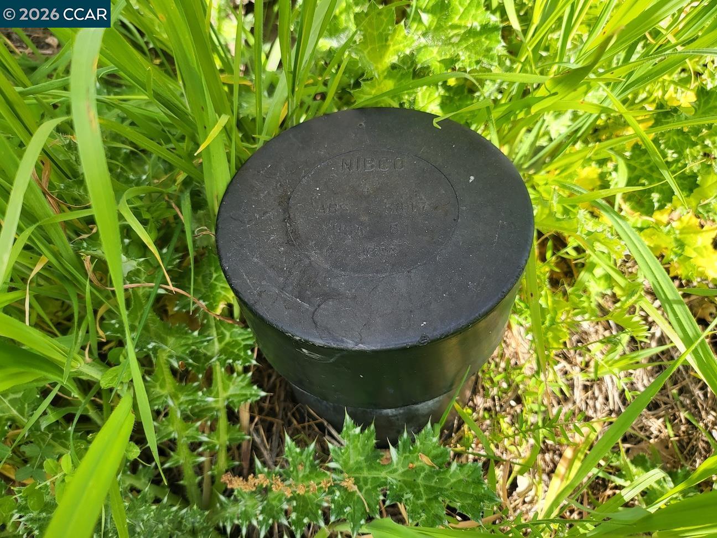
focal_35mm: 24
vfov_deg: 56.8
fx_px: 497
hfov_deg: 71.6
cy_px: 269
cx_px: 358
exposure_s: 1/356
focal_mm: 5
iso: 40
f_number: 1.8
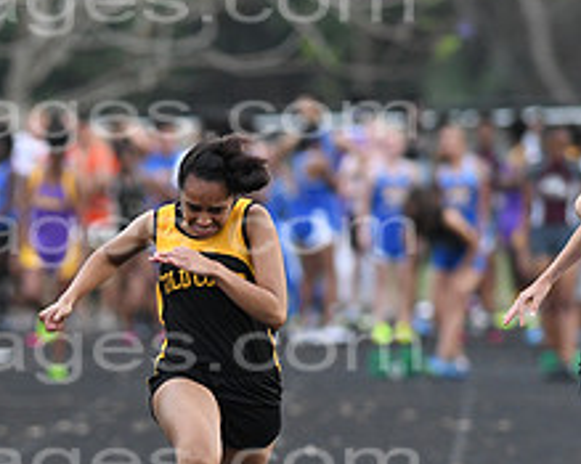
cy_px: 410
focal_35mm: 1119
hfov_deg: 1.7
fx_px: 19233
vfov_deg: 1.4
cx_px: -175
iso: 1600
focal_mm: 300
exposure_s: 1/1600
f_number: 4
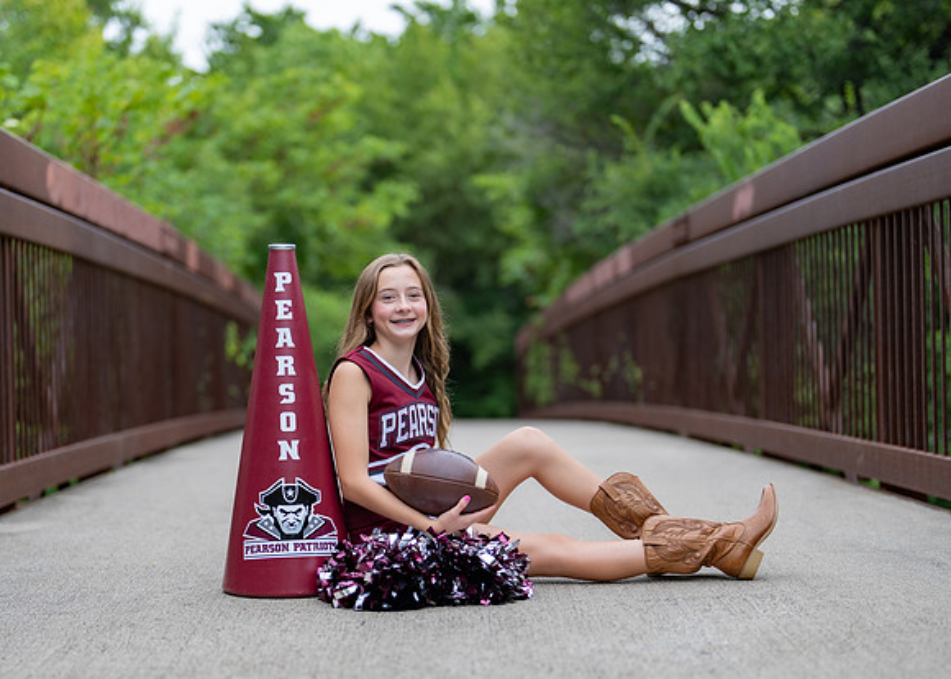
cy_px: 418
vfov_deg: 21.2
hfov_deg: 29.5
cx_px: 406
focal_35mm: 67
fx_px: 1806
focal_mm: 50
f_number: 1.2
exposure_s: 1/1000
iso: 100
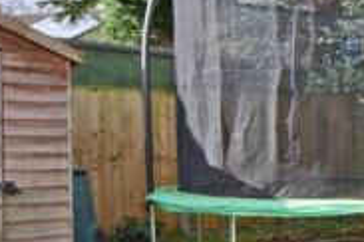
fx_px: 626
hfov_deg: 28.9
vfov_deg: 21.9
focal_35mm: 62
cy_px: 154
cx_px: 416
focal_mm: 11.5
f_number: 22
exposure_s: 1/80
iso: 400
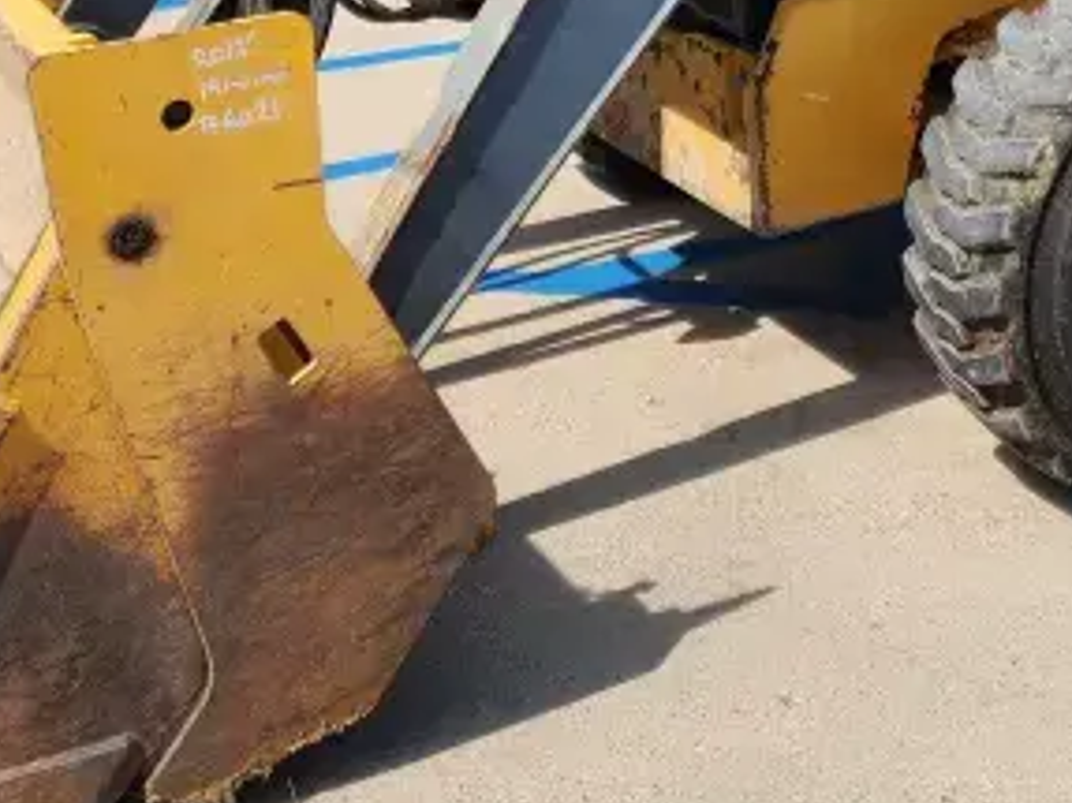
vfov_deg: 17.7
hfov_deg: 24.5
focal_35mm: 77
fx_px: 2384
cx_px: 994
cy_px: -284
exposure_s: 1/992
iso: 12
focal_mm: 6.4
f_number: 1.8
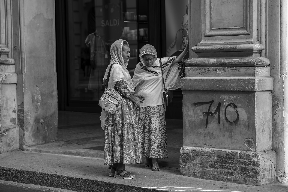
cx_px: 144
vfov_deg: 12.5
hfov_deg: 18.6
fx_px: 880
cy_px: 96
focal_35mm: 110
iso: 64
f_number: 4.5
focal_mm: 110
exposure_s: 1/80
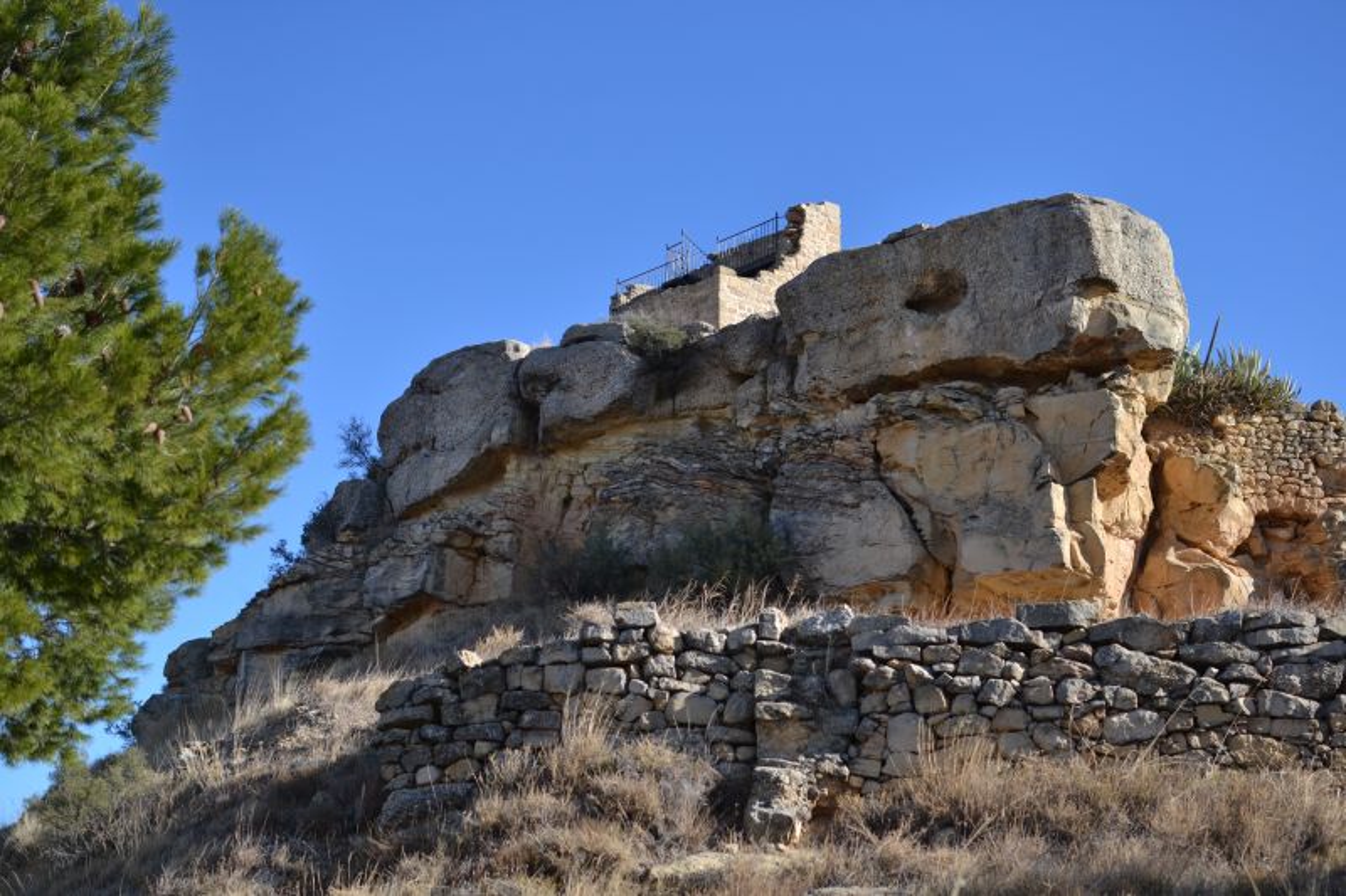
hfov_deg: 37.9
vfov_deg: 25.7
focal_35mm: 52
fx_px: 1962
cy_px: 448
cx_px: 673
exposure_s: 1/1600
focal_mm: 35
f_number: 3.2
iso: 100
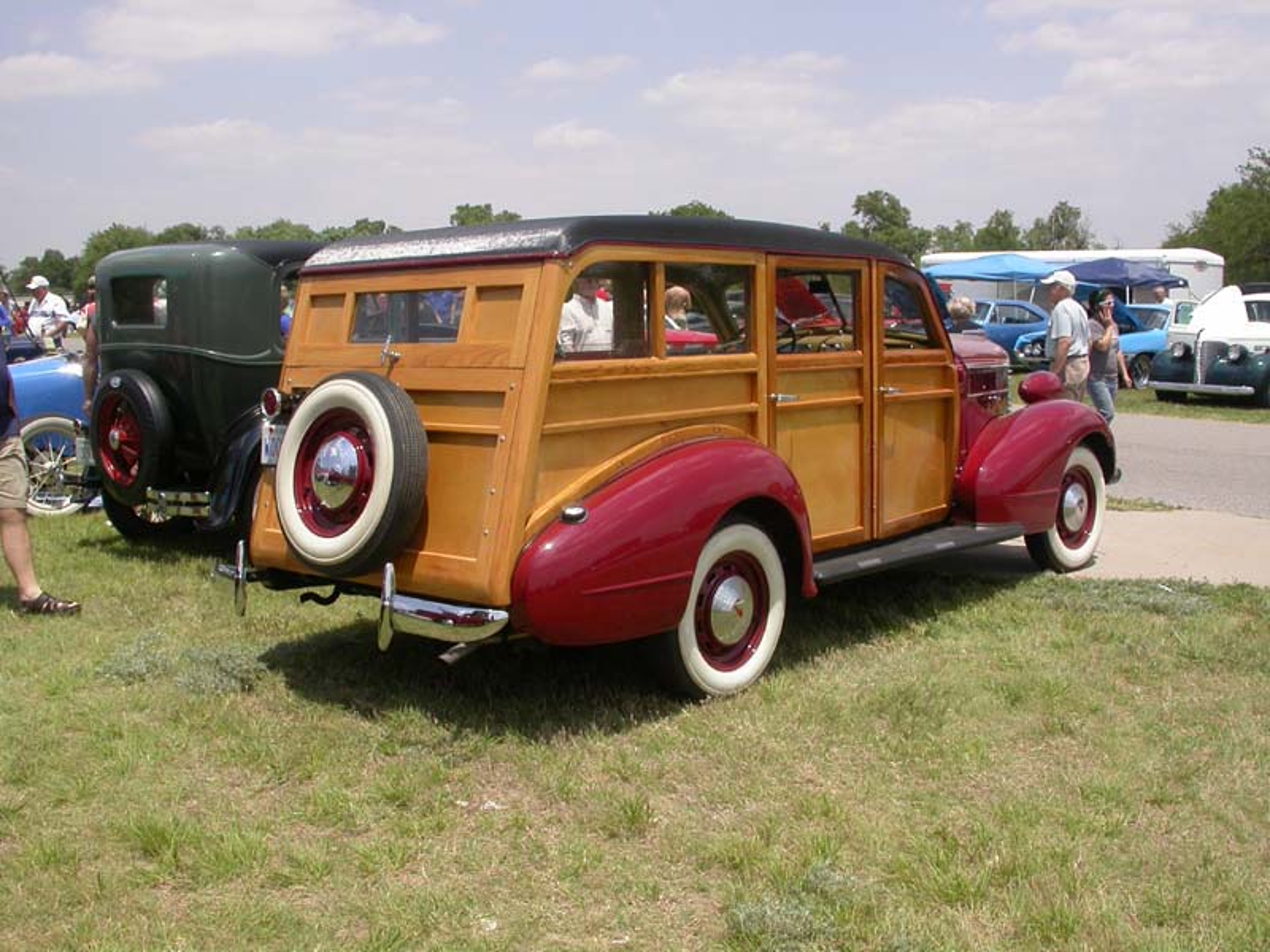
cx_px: 635
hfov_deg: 49.0
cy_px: 476
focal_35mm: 38
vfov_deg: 37.7
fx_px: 1394
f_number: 7.5
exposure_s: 1/336
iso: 100
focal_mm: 7.85
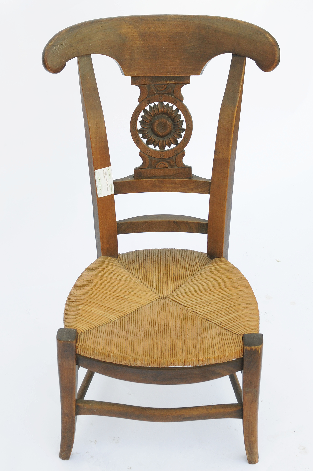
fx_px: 549
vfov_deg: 46.4
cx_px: 156
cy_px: 236
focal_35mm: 42
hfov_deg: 31.8
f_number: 4.5
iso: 250
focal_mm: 28
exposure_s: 1/160
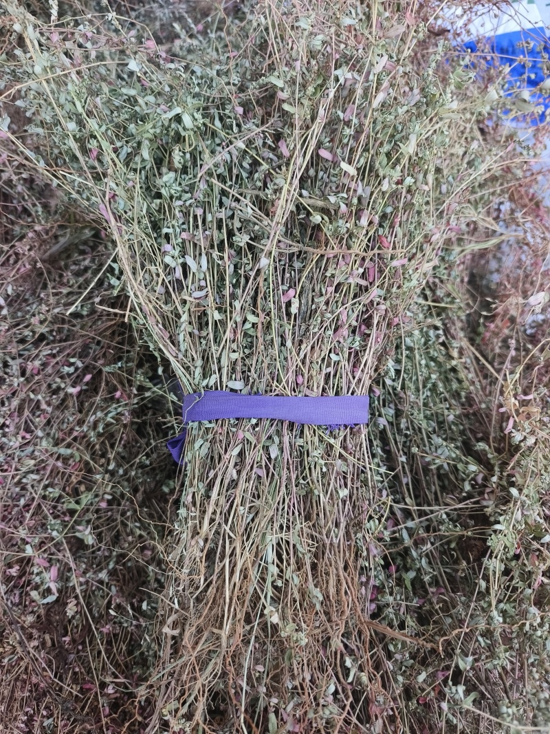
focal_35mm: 23
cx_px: 275
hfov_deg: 58.9
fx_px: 487
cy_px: 367
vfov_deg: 73.9
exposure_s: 1/121
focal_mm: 5.5
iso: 72
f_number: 1.75
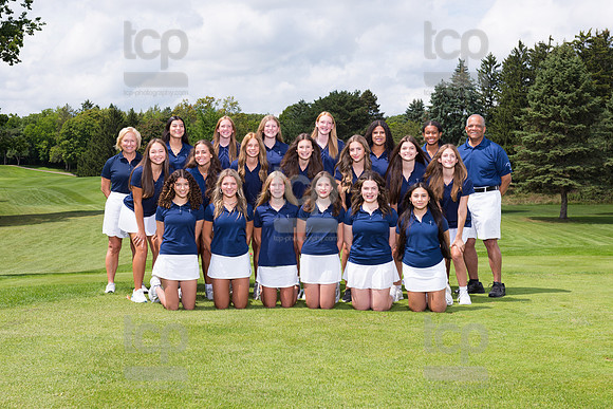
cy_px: 193
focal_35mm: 58
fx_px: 991
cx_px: 296
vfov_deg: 23.3
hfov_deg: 34.4
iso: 50
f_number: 6.3
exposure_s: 1/250
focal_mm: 48
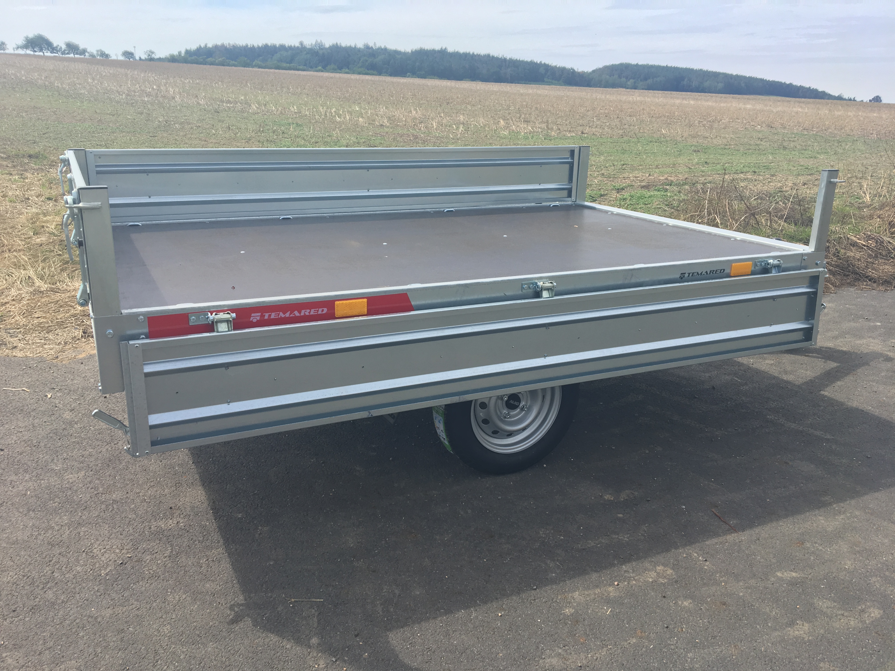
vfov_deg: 48.2
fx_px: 750
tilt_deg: -14.8
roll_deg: -2.3
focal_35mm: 29
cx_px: 448
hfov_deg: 61.7
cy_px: 336
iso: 25
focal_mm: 4.15
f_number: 2.2
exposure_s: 1/725
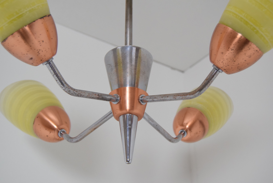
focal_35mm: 46
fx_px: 353
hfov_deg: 42.3
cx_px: 136
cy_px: 92
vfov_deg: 29.0
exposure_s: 1/125
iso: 1600
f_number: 5.6
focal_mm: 31
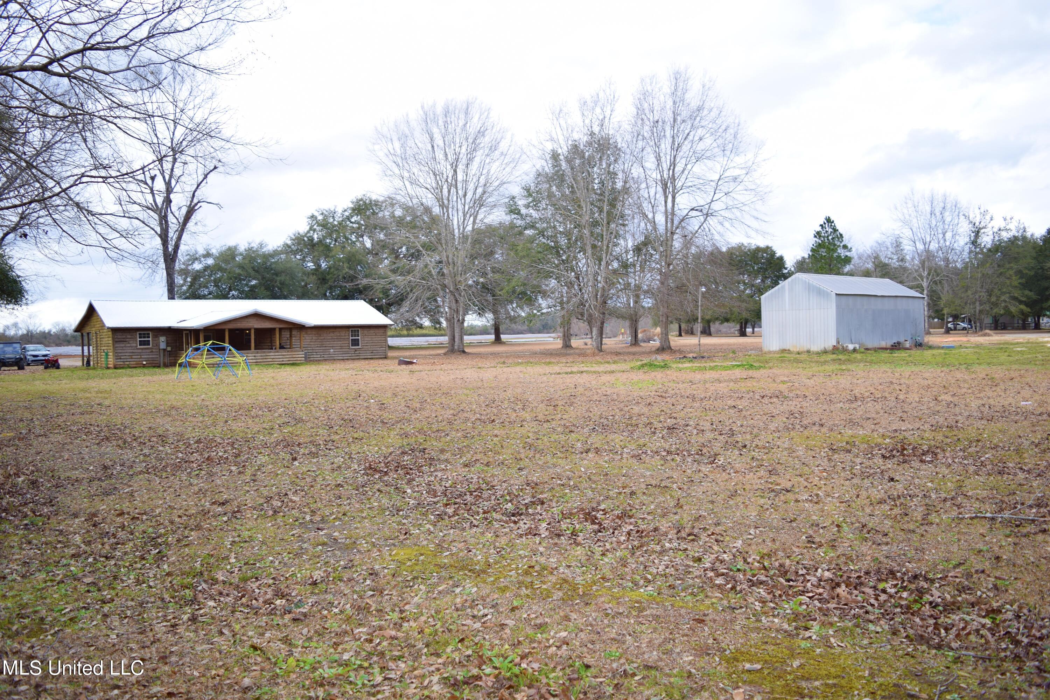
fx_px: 787
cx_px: 525
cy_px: 350
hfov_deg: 67.4
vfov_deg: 47.9
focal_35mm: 27
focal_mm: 18
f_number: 3.5
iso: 100
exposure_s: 1/200
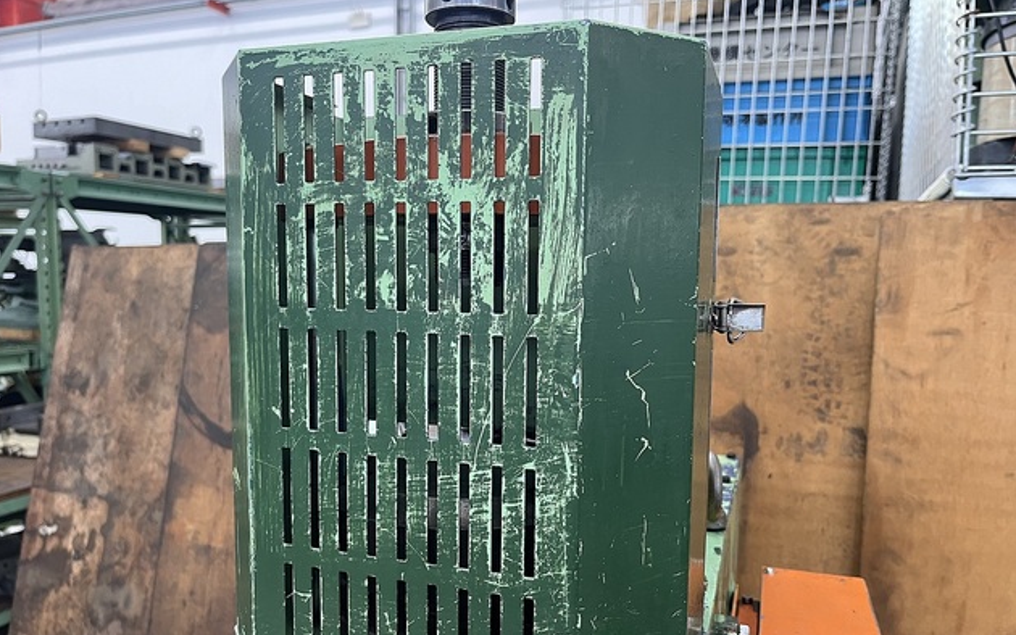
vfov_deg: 44.5
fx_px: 775
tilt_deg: -5.4
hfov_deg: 66.5
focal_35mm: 28
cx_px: 506
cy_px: 351
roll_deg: -0.4
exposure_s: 1/60
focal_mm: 5.1
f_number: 1.6
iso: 125
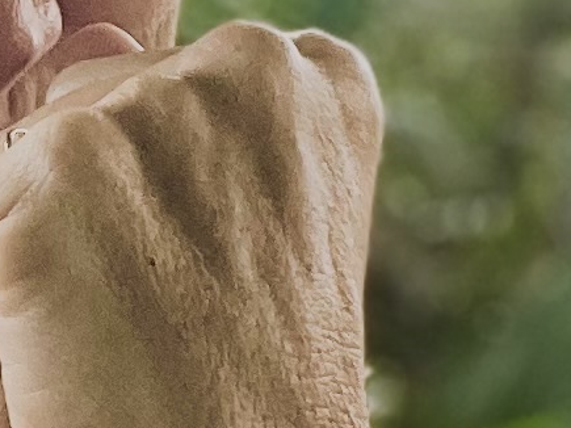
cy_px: 319
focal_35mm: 213
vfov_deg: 7.0
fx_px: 3513
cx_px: -193
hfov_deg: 9.1
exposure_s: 1/121
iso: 80
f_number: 2.2
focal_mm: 2.71
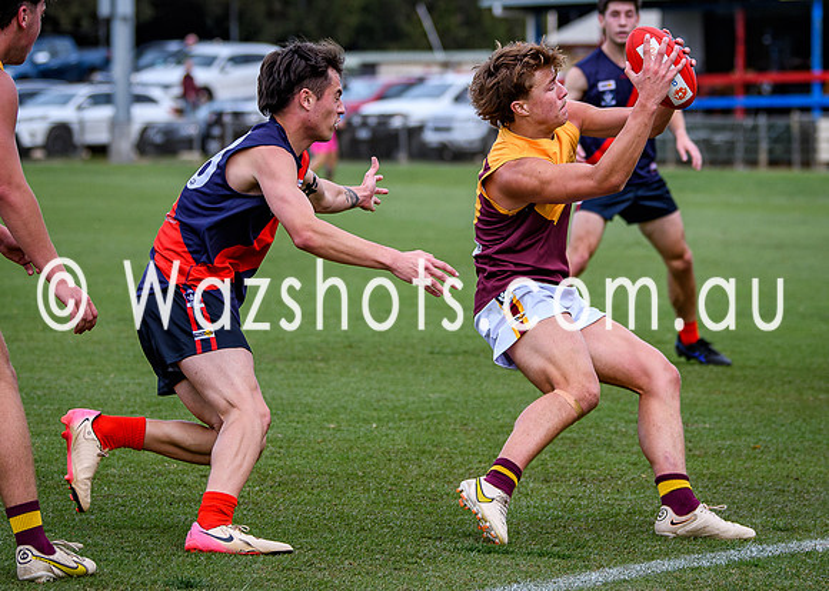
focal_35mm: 241
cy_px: 169
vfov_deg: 6.0
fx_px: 5684
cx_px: 525
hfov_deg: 8.3
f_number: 2.8
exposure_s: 1/2000
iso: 280
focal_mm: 100
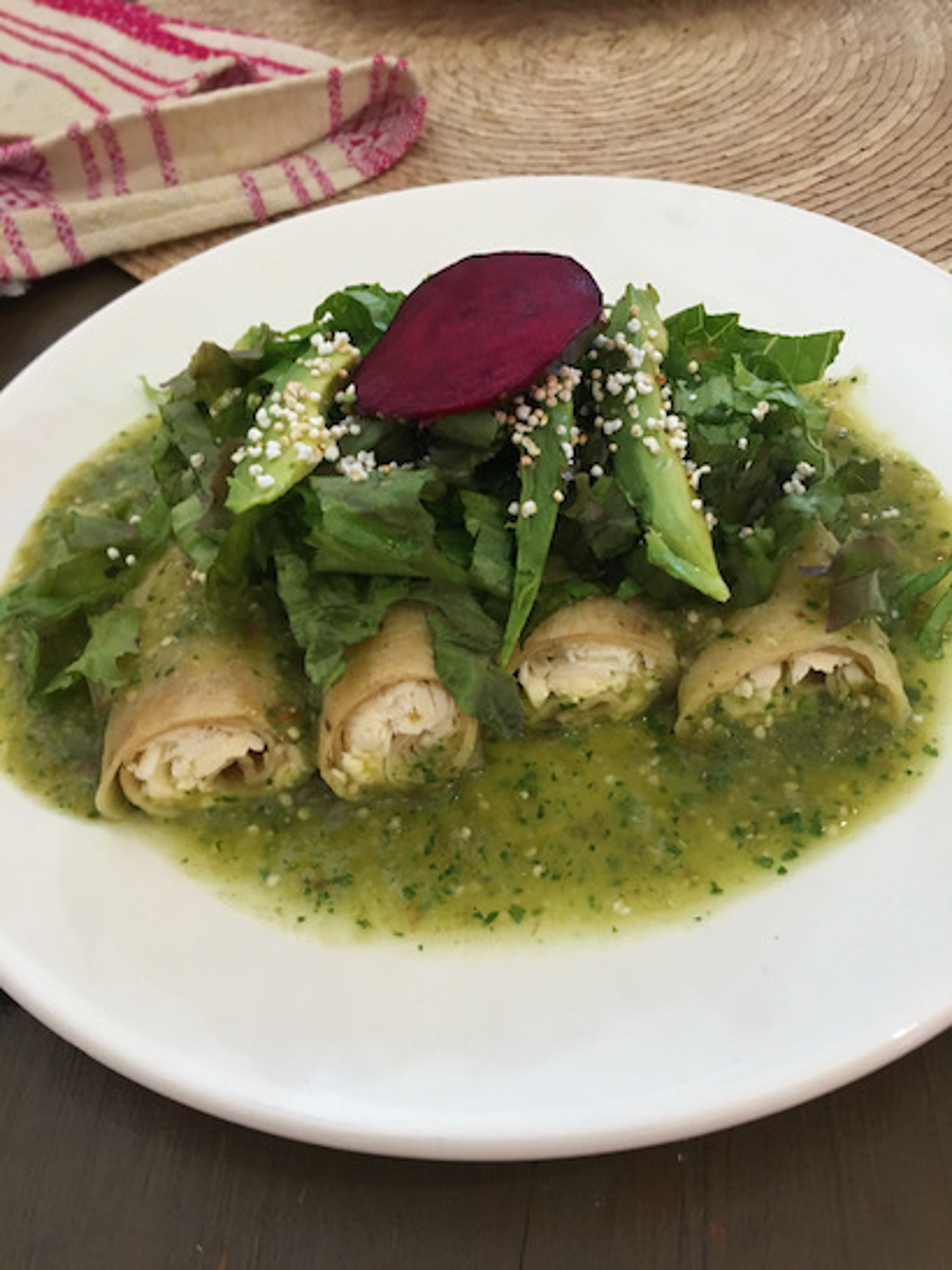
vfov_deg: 61.7
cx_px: 476
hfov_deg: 48.2
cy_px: 635
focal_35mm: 29
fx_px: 1064
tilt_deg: -50.2
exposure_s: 1/24
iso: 200
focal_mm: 4.15
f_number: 2.2
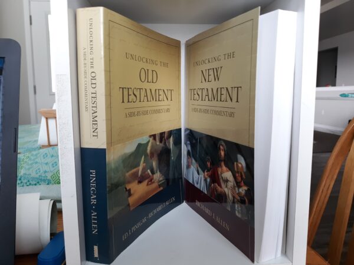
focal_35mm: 28
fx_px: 286
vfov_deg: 49.7
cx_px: 177
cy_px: 132
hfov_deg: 63.4
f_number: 1.7
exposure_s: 1/60
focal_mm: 3.7
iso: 50
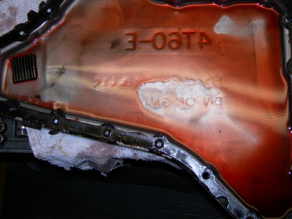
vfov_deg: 24.3
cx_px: 148
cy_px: 64
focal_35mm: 60
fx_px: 506
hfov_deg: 32.2
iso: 50
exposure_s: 1/60.1
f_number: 2.8
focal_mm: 7.8
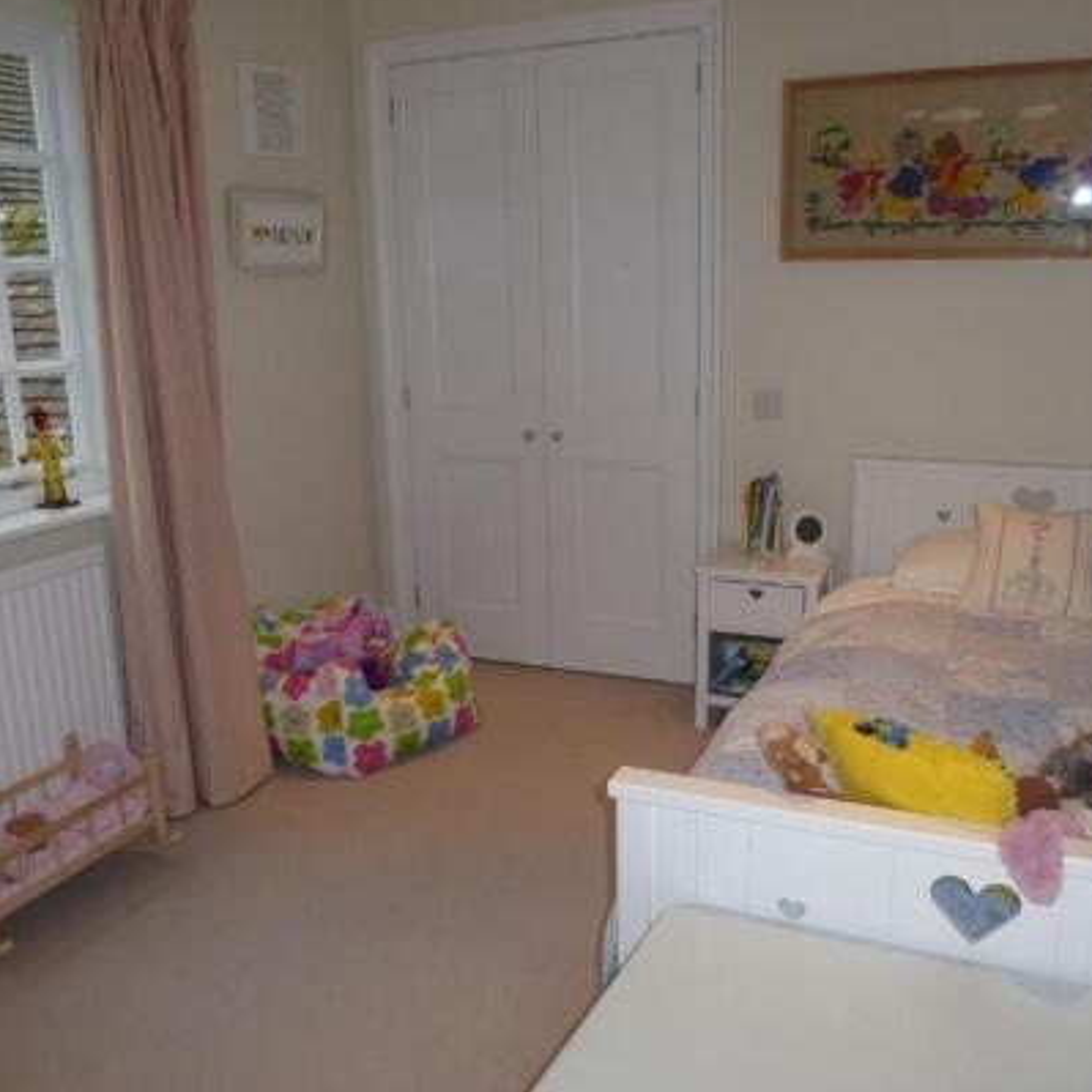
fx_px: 1106
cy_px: 576
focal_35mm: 31
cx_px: 530
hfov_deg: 52.5
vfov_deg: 52.5
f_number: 3.3
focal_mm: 4.3
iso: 100
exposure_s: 1/60
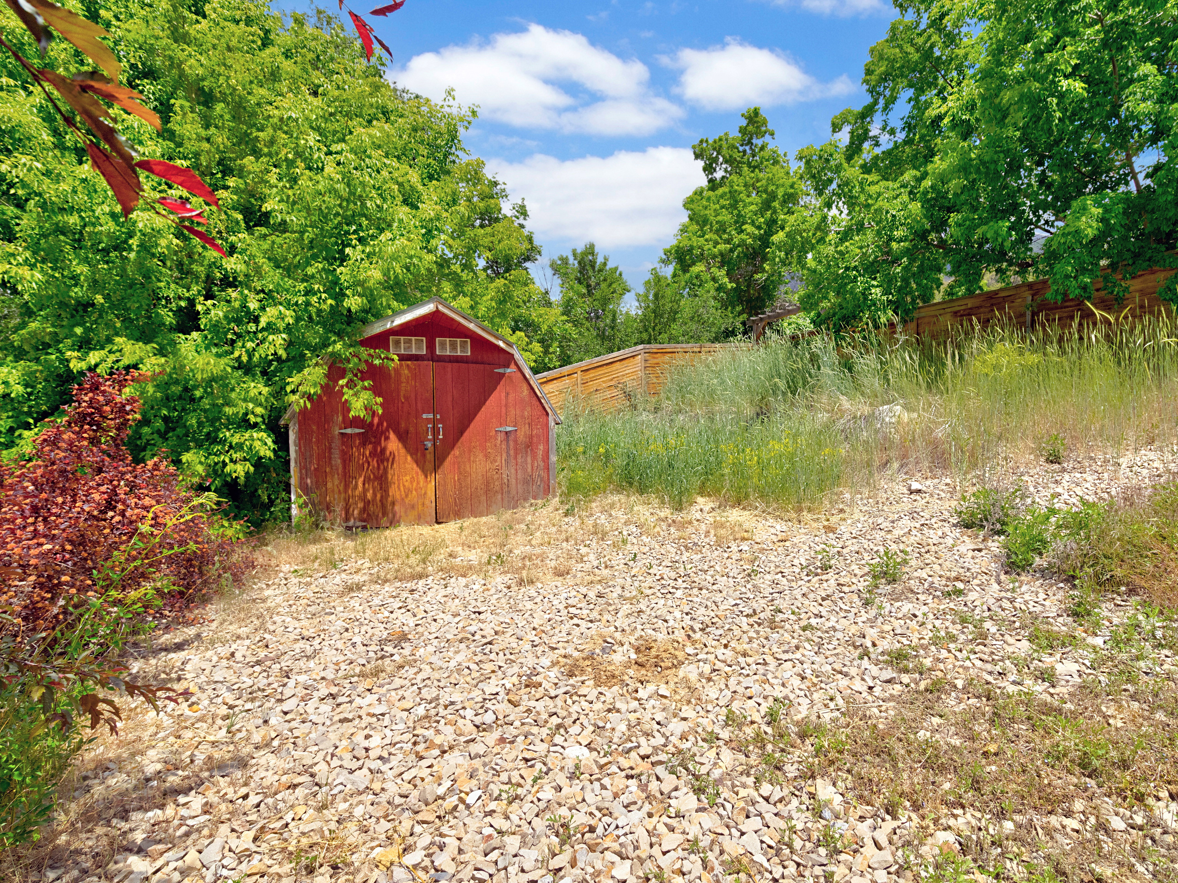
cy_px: 442
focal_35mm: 18
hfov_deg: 87.3
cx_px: 663
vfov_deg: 71.6
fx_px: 613
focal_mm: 16
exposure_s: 1/640
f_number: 9
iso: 1250
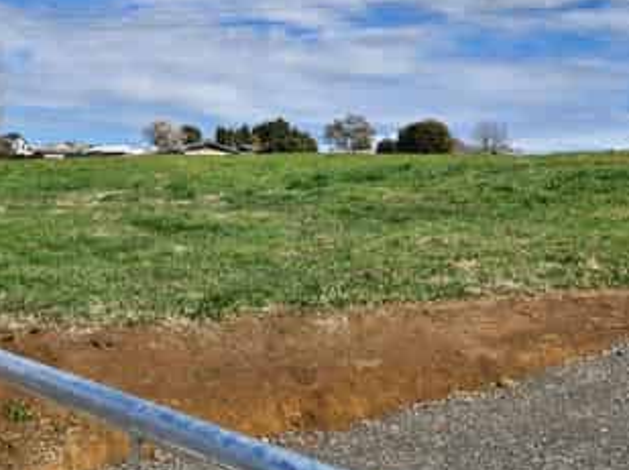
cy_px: 86
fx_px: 889
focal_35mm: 49
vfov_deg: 28.9
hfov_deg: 37.8
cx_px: 140
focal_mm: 5.54
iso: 50
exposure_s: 1/2760
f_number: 1.8
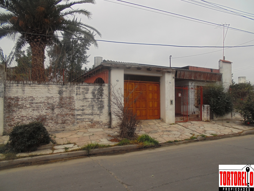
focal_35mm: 26
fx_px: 191
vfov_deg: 53.1
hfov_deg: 67.3
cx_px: 127
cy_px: 96
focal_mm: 4.6
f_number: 3.5
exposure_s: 1/320
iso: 80
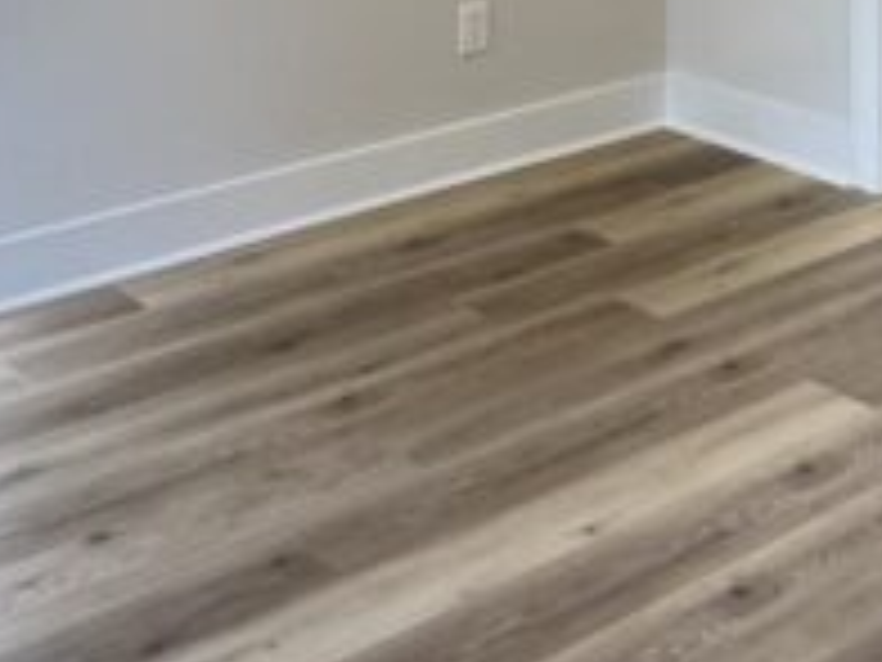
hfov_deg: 25.4
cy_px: -324
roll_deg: -1.2
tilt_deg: -3.1
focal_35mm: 73
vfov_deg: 18.0
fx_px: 1860
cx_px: 882
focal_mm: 2.22
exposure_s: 1/120
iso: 200
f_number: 2.2
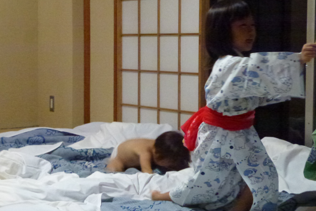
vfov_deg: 15.0
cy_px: 99
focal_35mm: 91
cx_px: 144
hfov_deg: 22.4
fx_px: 799
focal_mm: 13.6
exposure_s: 1/50
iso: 1600
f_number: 4.7
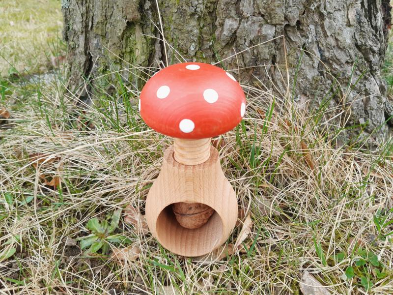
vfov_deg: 53.1
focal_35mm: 26
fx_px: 295
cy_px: 148
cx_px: 196
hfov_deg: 67.3
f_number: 1.8
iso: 40
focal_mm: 4
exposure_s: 1/218
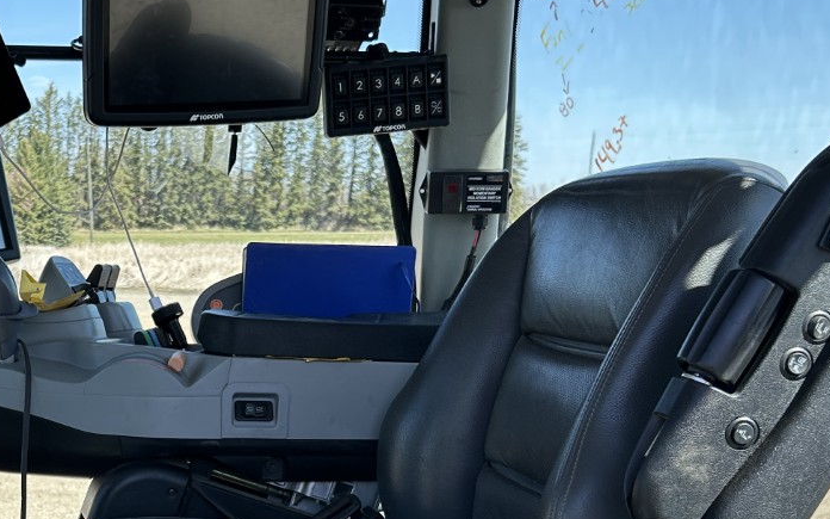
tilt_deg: -11.7
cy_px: 502
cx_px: 103
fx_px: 1289
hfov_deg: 34.0
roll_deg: -0.2
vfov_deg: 22.0
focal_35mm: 57
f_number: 1.5
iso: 50
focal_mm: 5.7
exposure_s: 1/1000
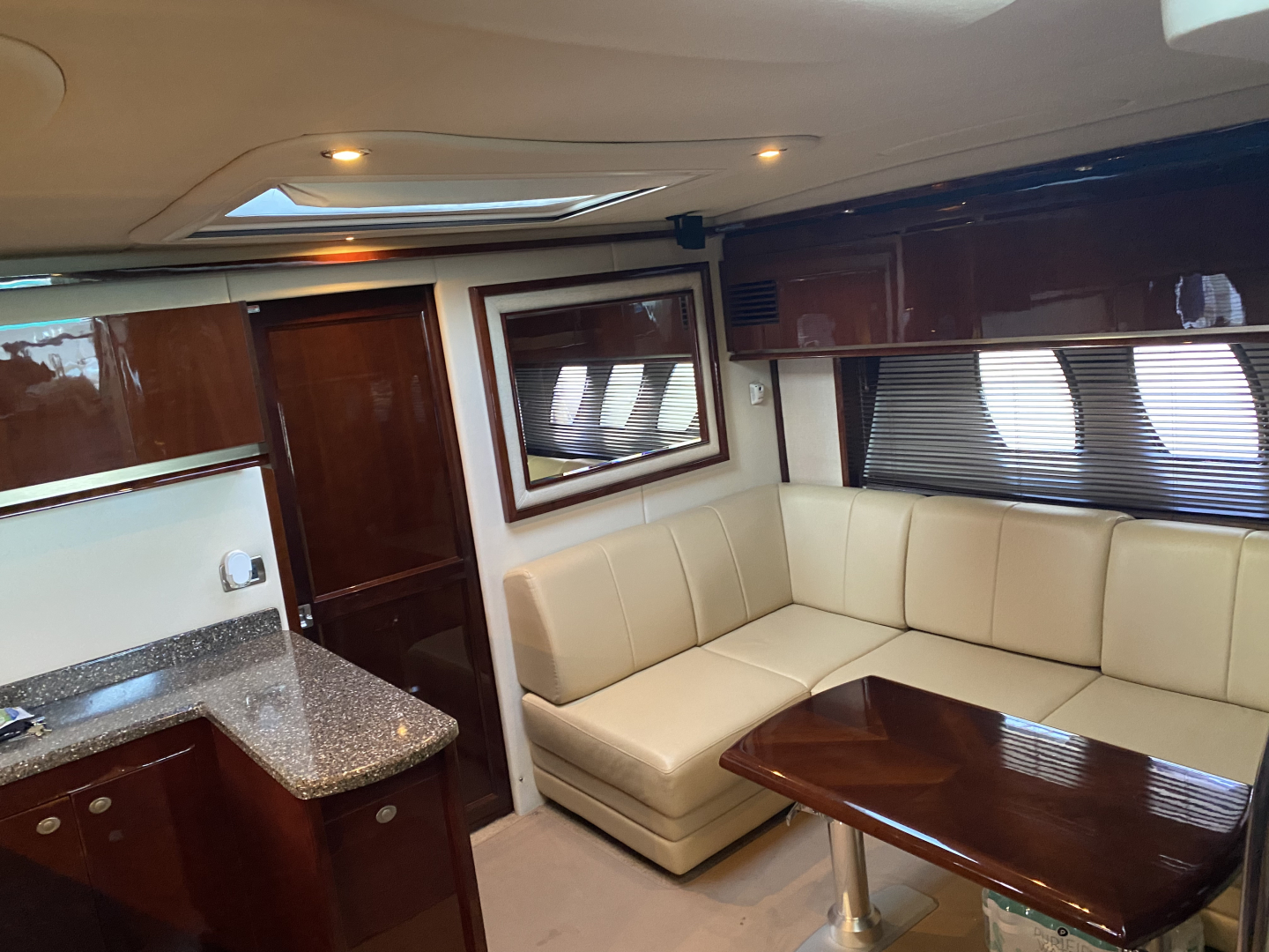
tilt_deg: -9.4
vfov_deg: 53.1
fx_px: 953
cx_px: 634
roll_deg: +7.0
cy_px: 476
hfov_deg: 67.3
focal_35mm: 26
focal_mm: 4.25
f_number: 1.8
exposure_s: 1/42
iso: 500
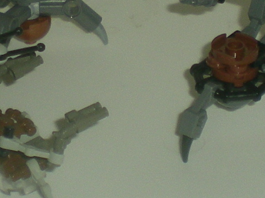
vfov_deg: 12.2
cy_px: 19
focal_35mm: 121
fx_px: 926
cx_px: 262
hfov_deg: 16.0
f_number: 3.1
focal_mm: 6.3
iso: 50
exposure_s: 1/60
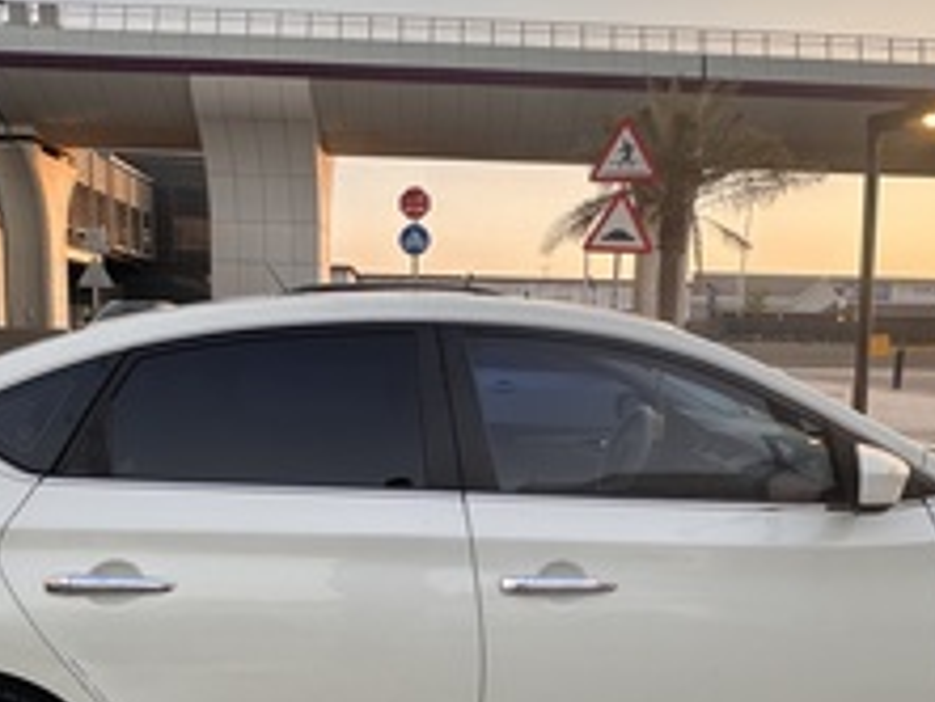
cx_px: 468
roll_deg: -1.5
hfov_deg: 61.6
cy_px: 438
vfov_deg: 47.8
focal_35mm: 29
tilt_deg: -6.6
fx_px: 784
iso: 40
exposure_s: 1/120
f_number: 2.2
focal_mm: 2.22
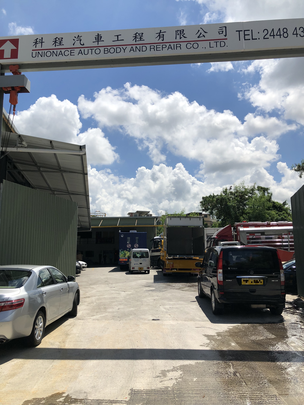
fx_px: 328
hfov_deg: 49.7
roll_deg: +0.3
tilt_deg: +8.9
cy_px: 202
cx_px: 152
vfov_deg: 63.4
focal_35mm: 28
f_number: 1.8
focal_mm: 3.99
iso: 25
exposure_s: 1/4878
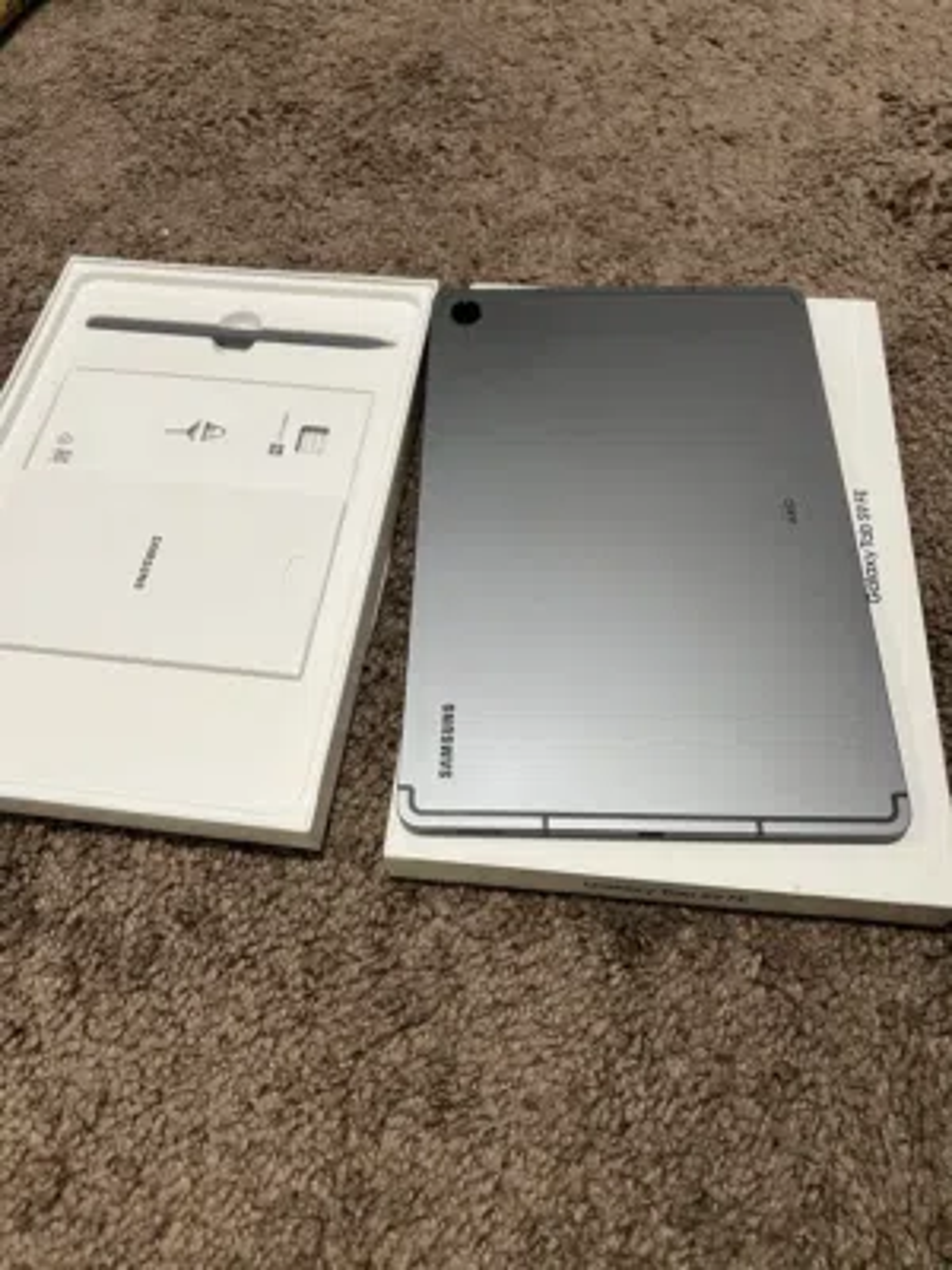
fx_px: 953
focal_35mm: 26
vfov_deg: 67.3
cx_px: 476
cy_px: 635
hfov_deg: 53.1
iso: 200
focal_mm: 5.7
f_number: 1.5
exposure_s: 1/60
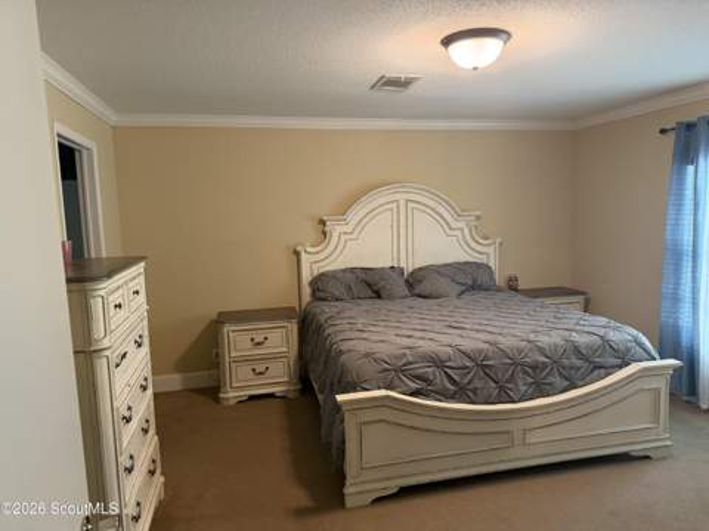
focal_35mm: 24
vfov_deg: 56.7
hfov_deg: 71.7
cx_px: 354
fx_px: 491
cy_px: 266
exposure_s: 1/60
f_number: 1.78
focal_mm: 6.76
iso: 500
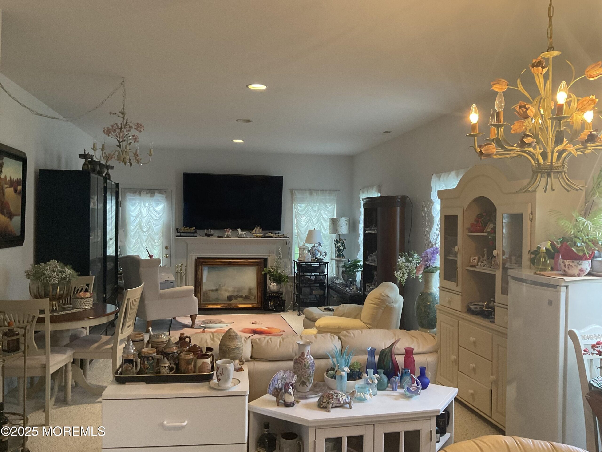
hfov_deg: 61.7
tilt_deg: -0.4
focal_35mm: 29
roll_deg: -1.5
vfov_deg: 48.2
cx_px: 301
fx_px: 504
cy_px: 226
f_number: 1.8
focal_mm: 3
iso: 125
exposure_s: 1/60
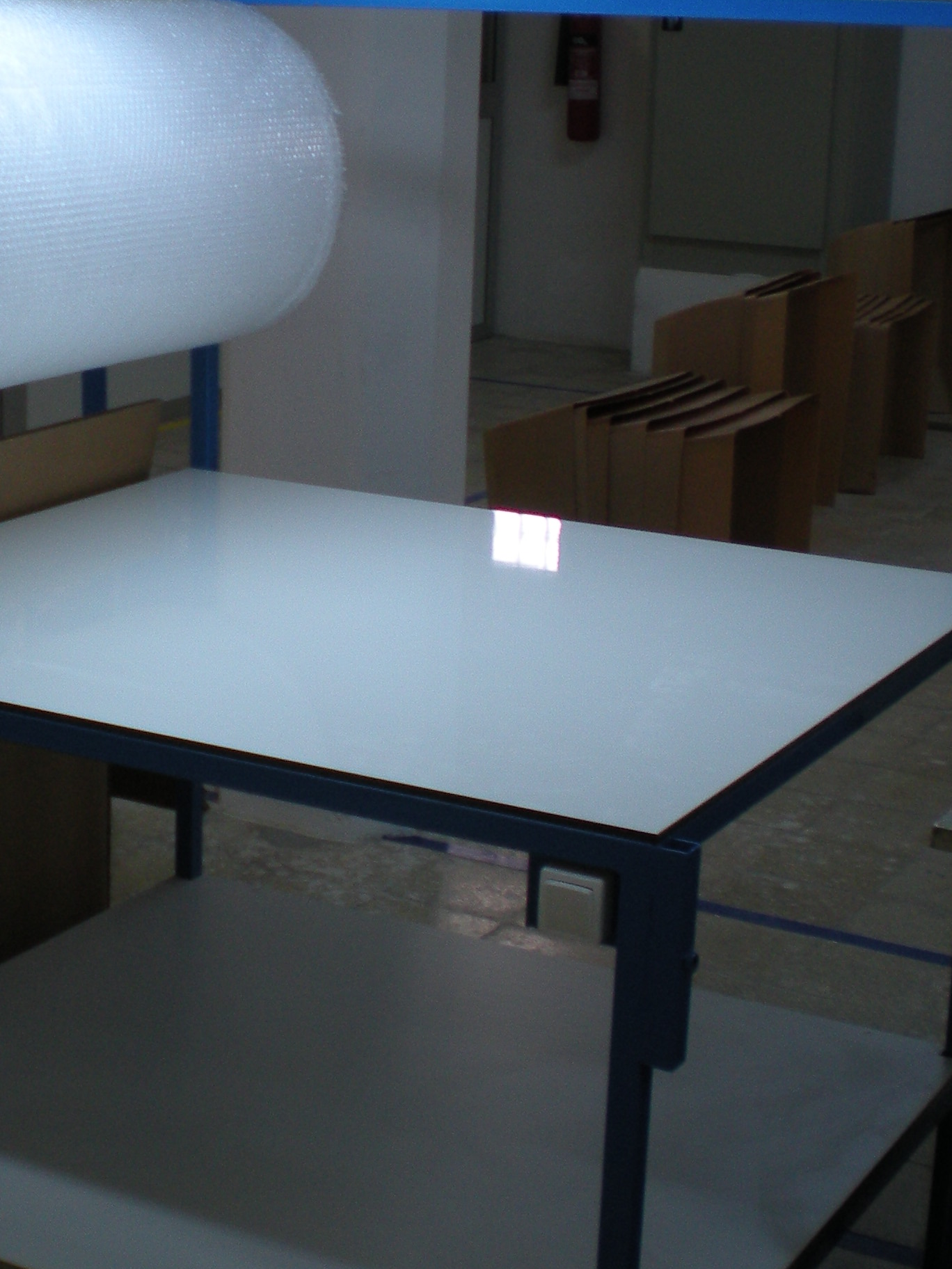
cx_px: 317
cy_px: 574
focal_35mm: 68
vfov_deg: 28.5
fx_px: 2493
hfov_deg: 21.5
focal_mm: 6.3
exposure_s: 1/63
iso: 82
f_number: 3.1
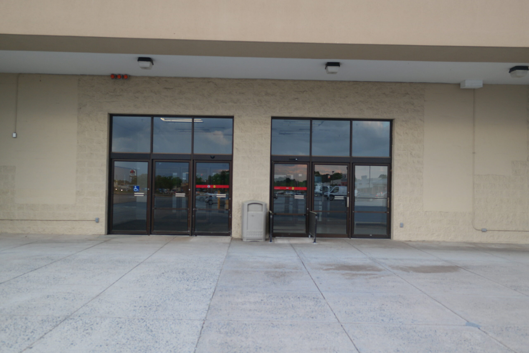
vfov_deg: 43.6
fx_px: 441
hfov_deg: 61.9
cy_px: 176
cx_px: 264
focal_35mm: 30
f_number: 3.5
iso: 200
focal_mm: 20
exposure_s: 1/80
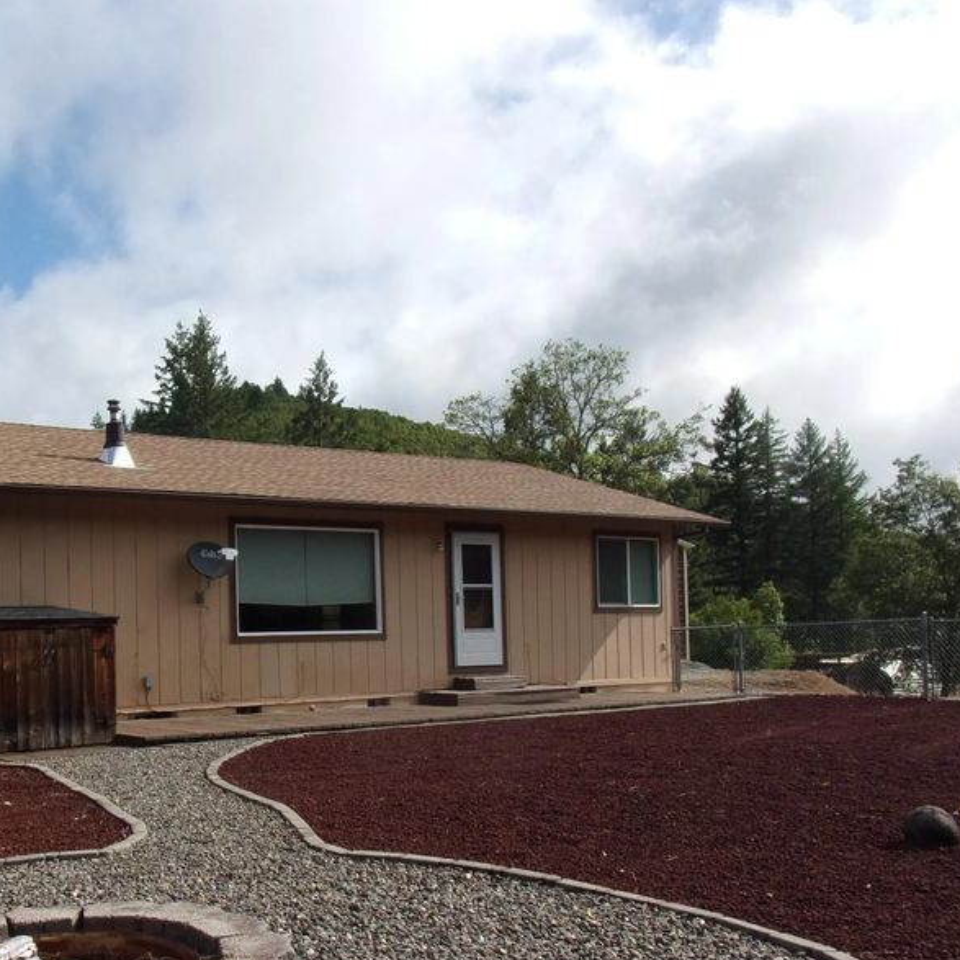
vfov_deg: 44.6
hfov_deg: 43.8
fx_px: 1161
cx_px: 271
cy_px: 587
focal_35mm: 37
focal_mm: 4.3
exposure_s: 1/140
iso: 80
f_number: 10.8
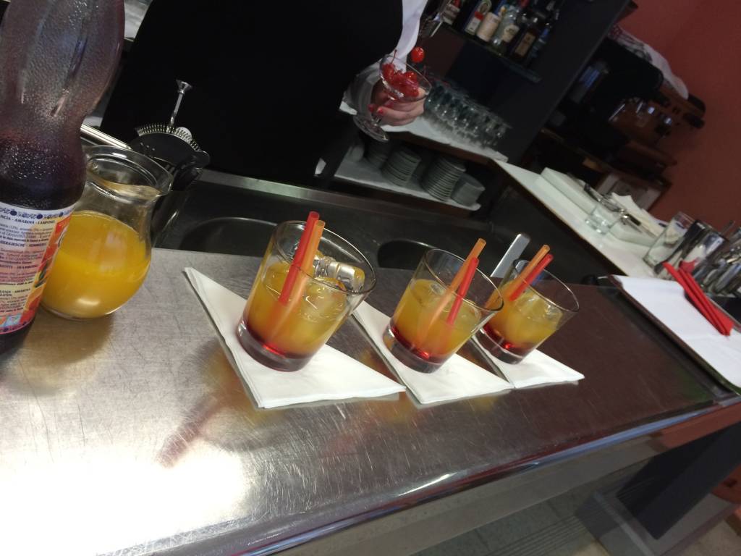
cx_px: 370
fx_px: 621
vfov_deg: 48.2
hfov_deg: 61.7
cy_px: 278
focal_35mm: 29
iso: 64
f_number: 2.2
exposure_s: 1/33
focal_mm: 4.15
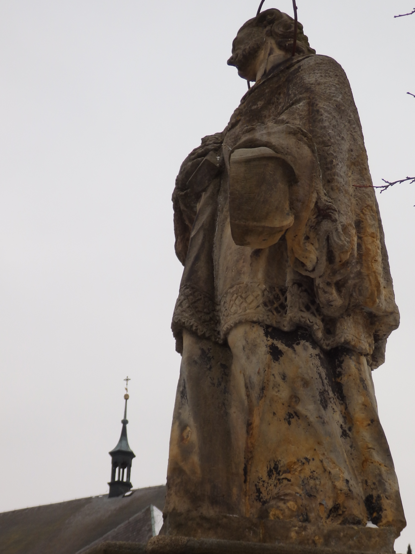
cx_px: 262
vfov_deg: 33.2
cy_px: 319
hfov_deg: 25.1
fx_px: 927
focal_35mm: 58
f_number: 3.8
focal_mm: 8
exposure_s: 1/100
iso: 100
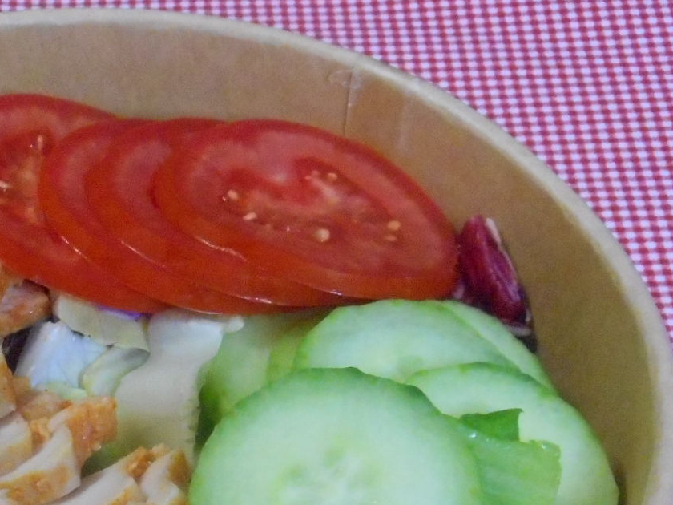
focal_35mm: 119
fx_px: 2314
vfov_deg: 12.2
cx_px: 5
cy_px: 584
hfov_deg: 16.2
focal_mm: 7.9
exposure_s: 1/20
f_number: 4.7
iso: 800
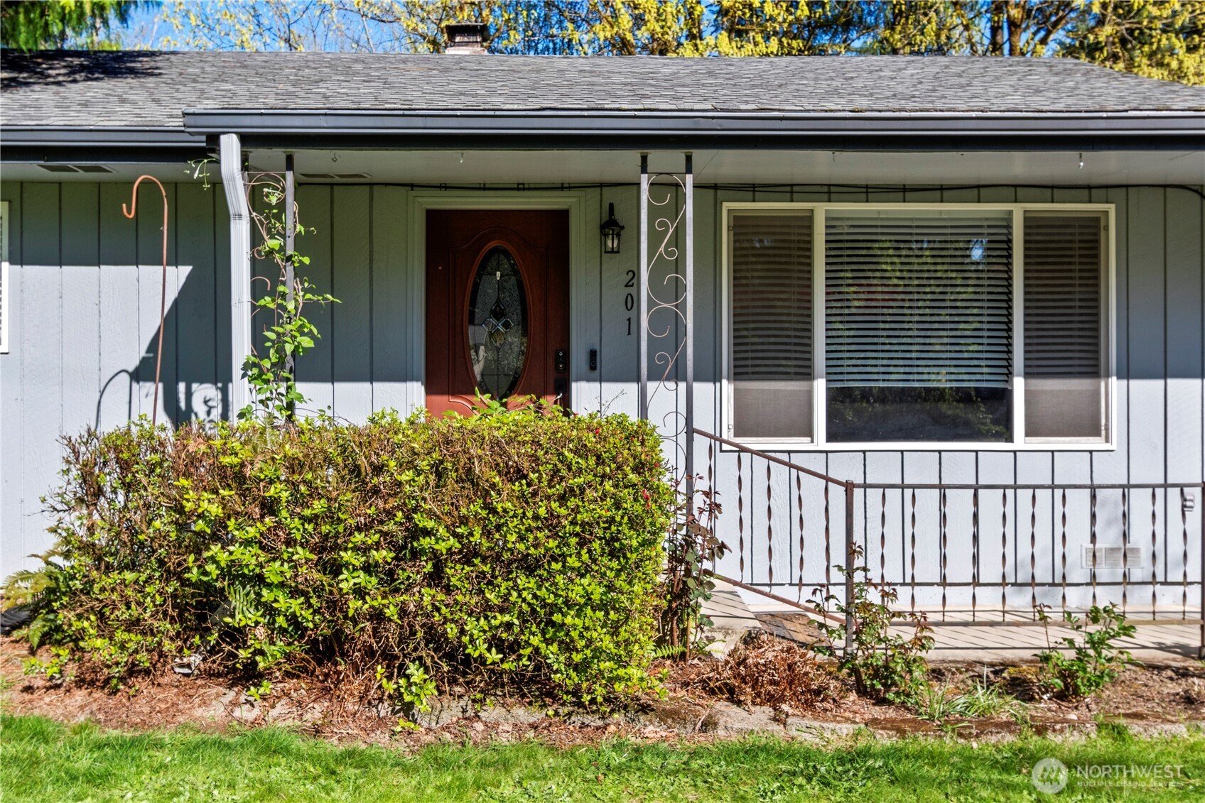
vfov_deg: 43.6
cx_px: 602
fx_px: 1004
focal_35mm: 30
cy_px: 402
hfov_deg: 61.9
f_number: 9
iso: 200
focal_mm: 20
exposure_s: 1/125
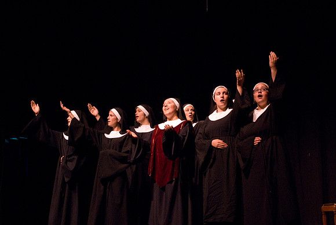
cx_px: 168
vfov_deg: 22.7
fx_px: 561
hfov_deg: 33.4
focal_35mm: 60
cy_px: 112
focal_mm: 40
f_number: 5.6
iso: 1600
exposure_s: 1/30
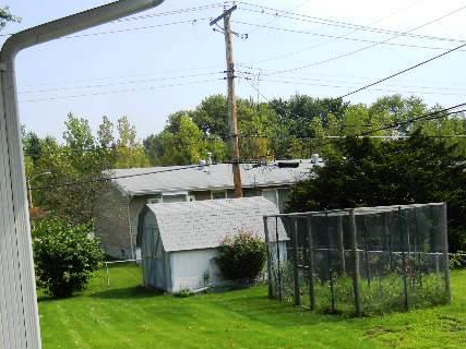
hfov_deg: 41.9
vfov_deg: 31.8
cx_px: 189
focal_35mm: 45
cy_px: 243
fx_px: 606
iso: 160
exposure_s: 1/810
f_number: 3.5
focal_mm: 5.4
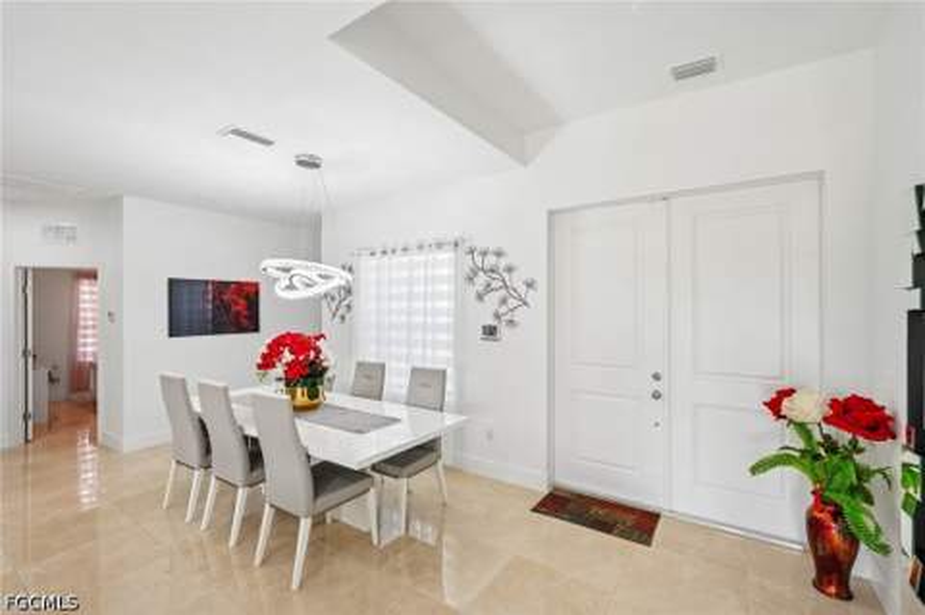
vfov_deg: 73.6
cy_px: 308
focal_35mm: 16
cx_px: 462
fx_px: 411
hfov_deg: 96.8
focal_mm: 16
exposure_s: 1/40
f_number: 8
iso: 400
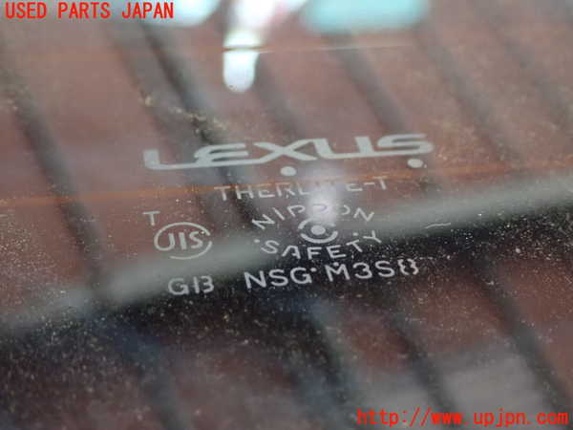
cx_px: 286
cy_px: 215
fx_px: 1109
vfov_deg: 21.9
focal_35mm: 67
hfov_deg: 29.0
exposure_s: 1/15
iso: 1600
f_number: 3.8
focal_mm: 11.88
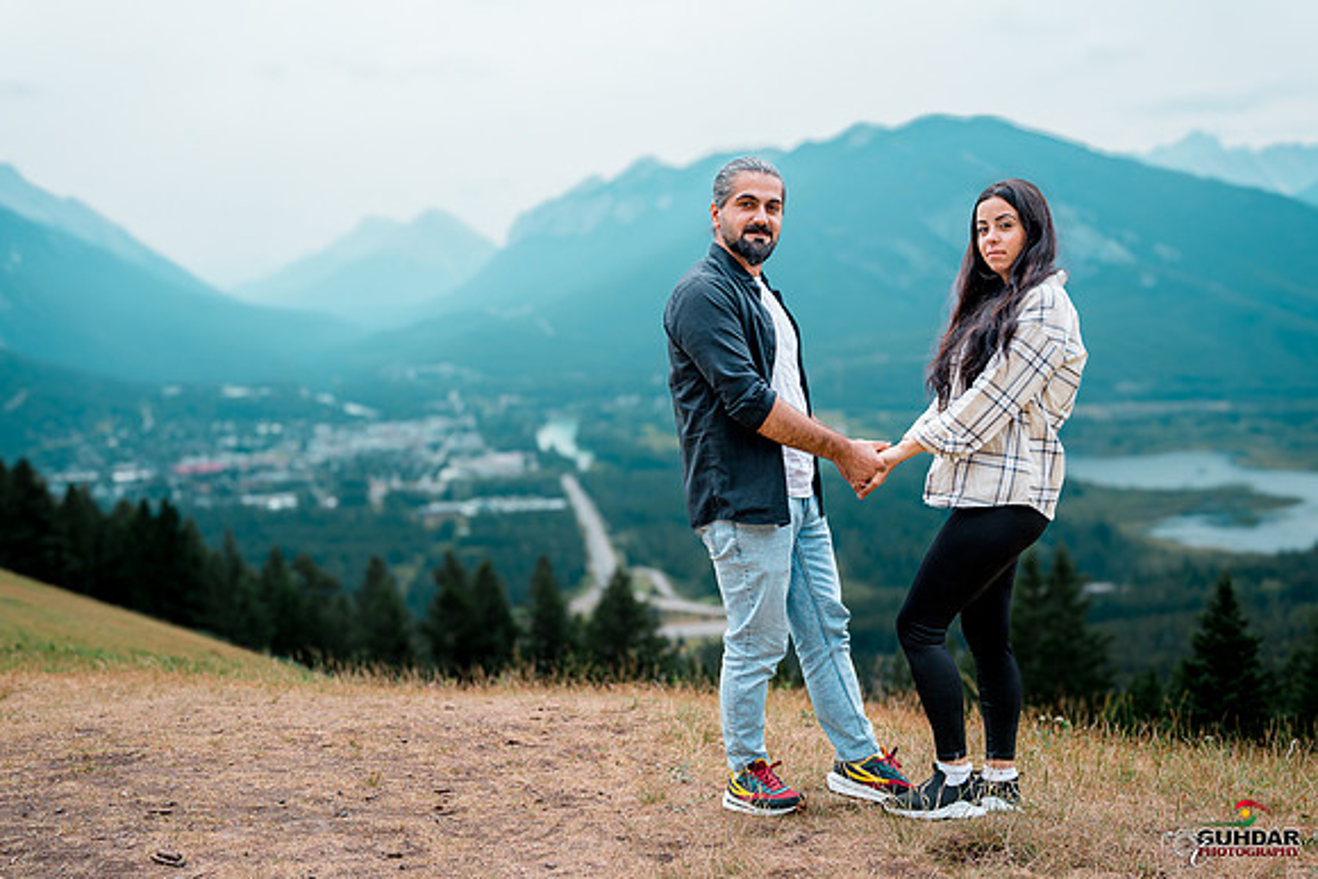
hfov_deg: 54.4
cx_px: 659
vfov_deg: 37.9
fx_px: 1282
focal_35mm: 35
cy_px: 440
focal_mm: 35
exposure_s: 1/2500
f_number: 3.5
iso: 200
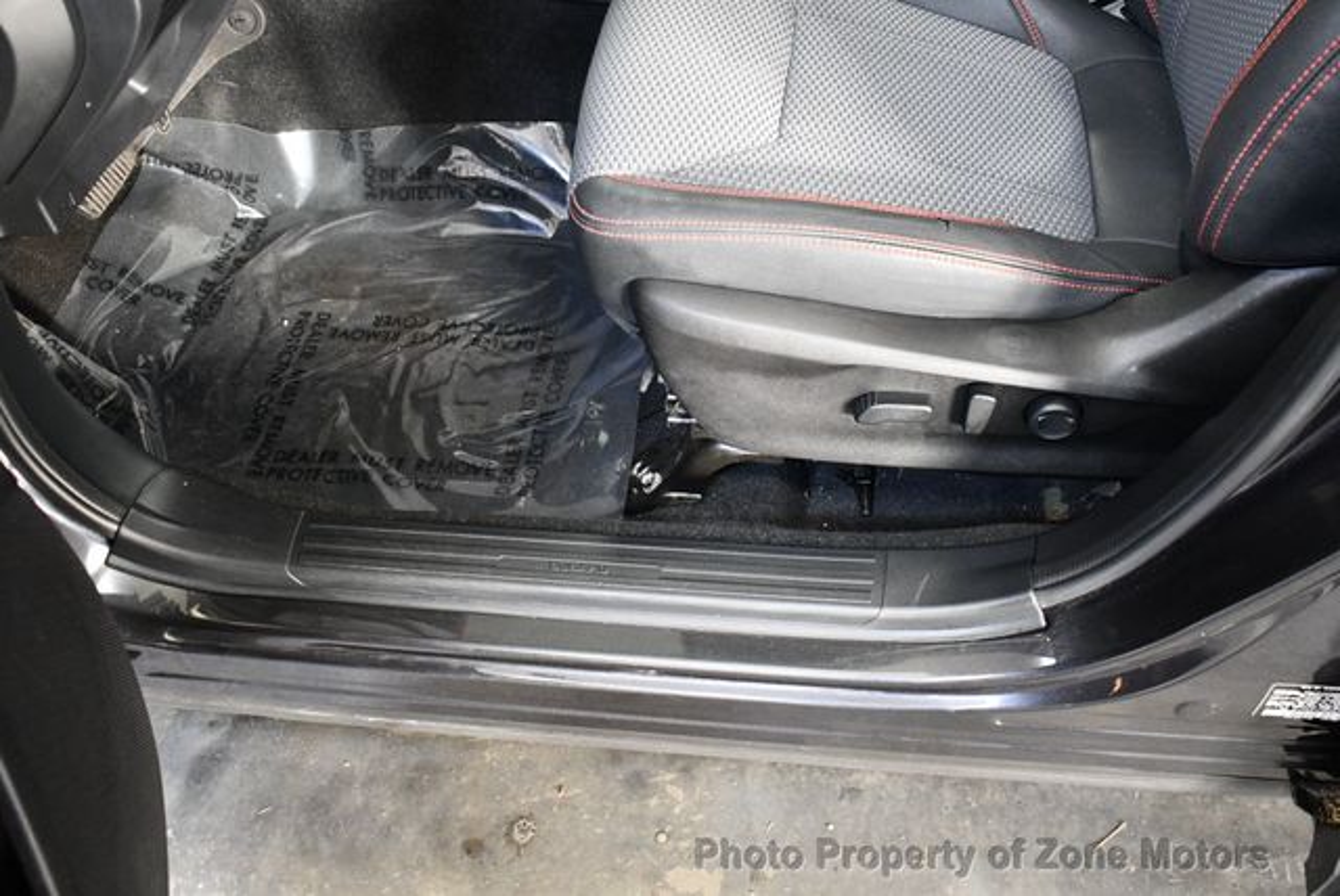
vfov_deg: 36.9
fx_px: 1341
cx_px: 670
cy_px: 448
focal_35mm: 36
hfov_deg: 53.1
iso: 2800
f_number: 3.5
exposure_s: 1/125
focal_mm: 18
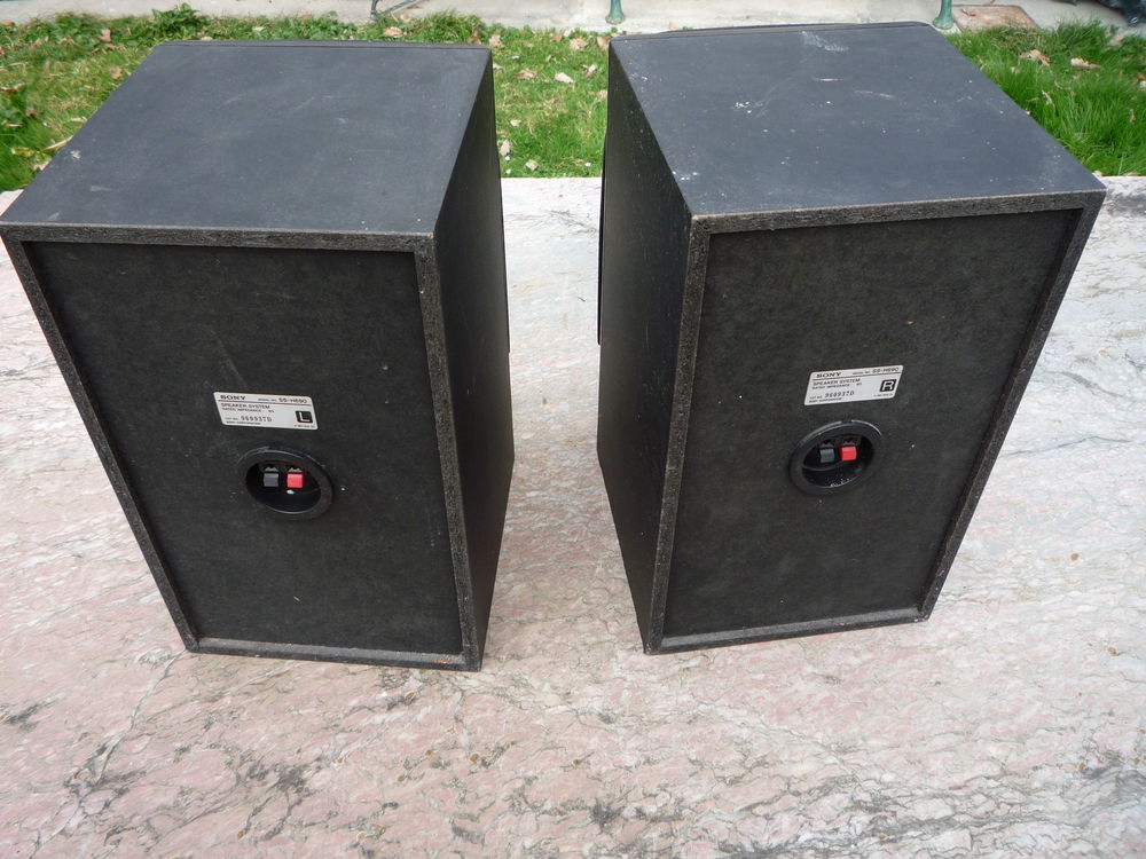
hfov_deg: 60.0
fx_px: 993
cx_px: 573
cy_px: 430
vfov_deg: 46.8
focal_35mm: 30
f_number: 4
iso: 100
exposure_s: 1/160
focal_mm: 5.2
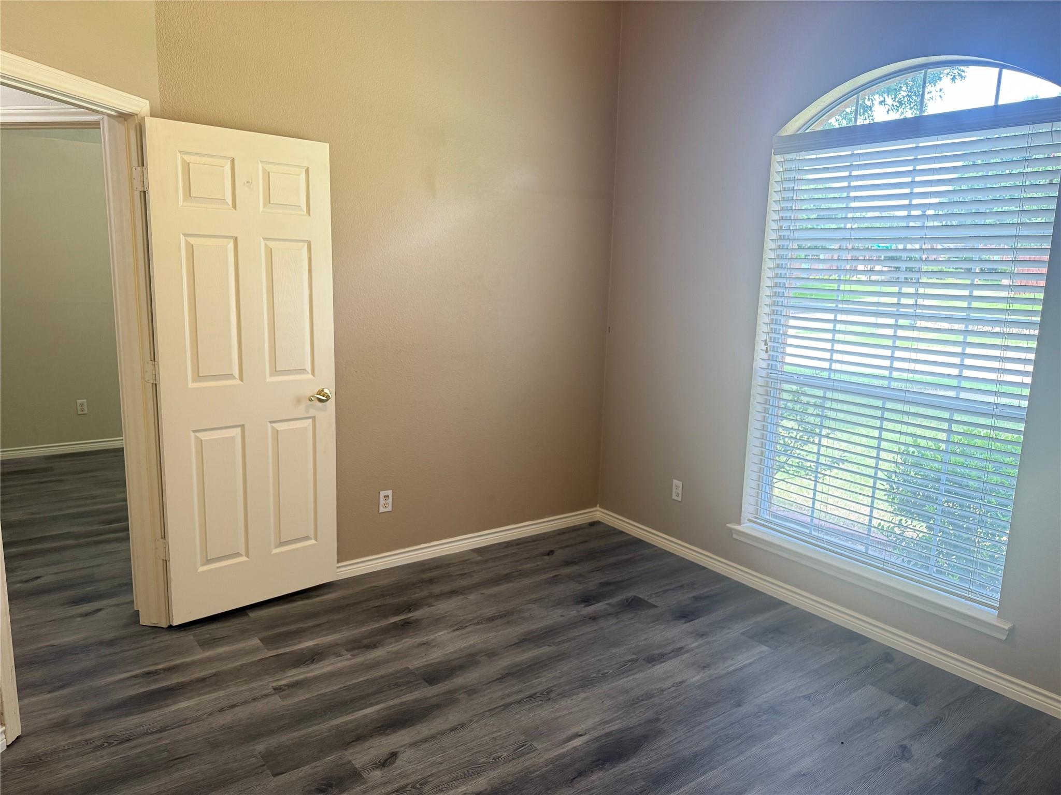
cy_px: 398
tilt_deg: -9.3
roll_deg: -1.7
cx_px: 530
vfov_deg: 56.8
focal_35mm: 24
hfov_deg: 71.6
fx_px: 736
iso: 250
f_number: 1.78
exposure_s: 1/60
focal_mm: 6.76
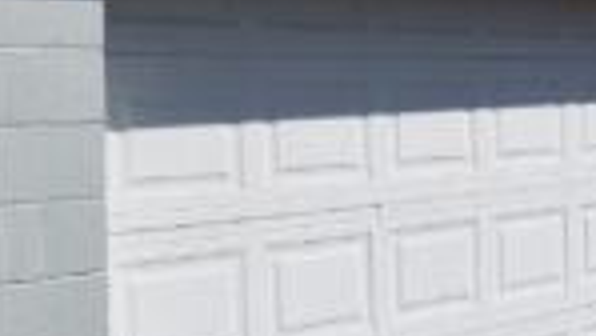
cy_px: 98
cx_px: 592
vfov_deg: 13.7
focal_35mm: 88
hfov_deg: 23.1
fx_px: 1398
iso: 200
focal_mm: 21
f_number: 10
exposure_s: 1/400
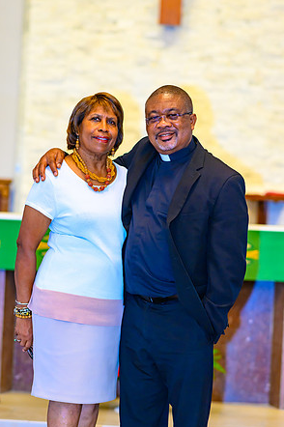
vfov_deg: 12.8
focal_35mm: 160
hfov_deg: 8.6
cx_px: 143
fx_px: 1896
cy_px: 216
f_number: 2
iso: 360
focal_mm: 105
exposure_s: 1/80
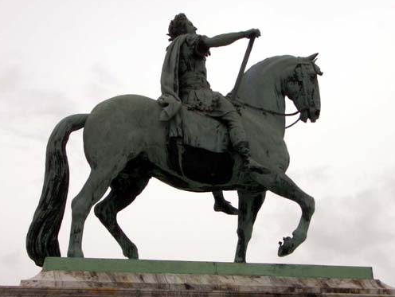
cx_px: 202
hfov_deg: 23.8
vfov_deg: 18.0
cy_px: 147
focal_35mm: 82
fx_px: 937
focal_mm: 12.2
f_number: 6.2
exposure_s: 1/500
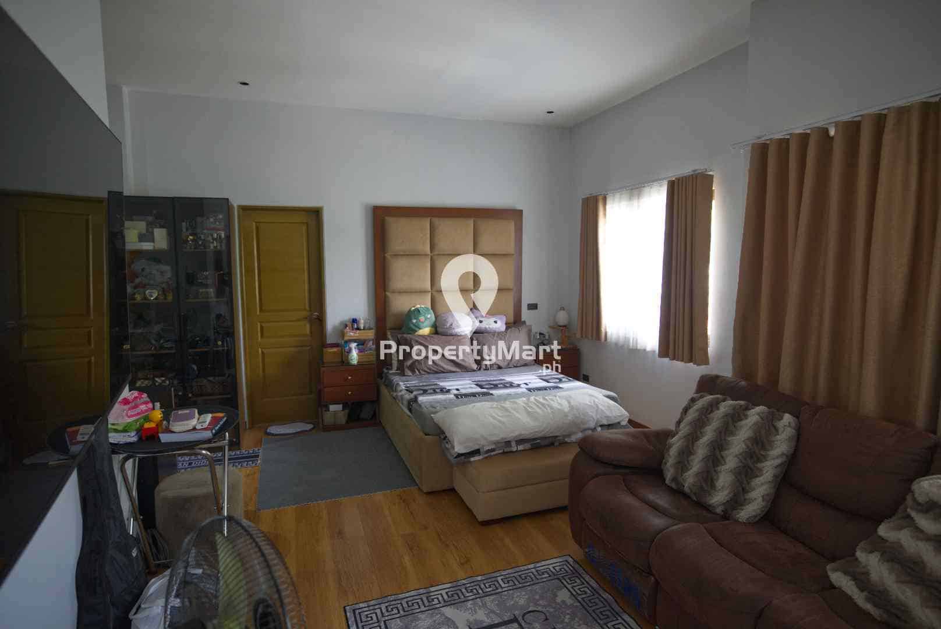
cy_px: 314
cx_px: 470
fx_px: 510
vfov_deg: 63.3
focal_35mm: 20
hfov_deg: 85.4
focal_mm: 13
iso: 640
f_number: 2
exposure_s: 1/100
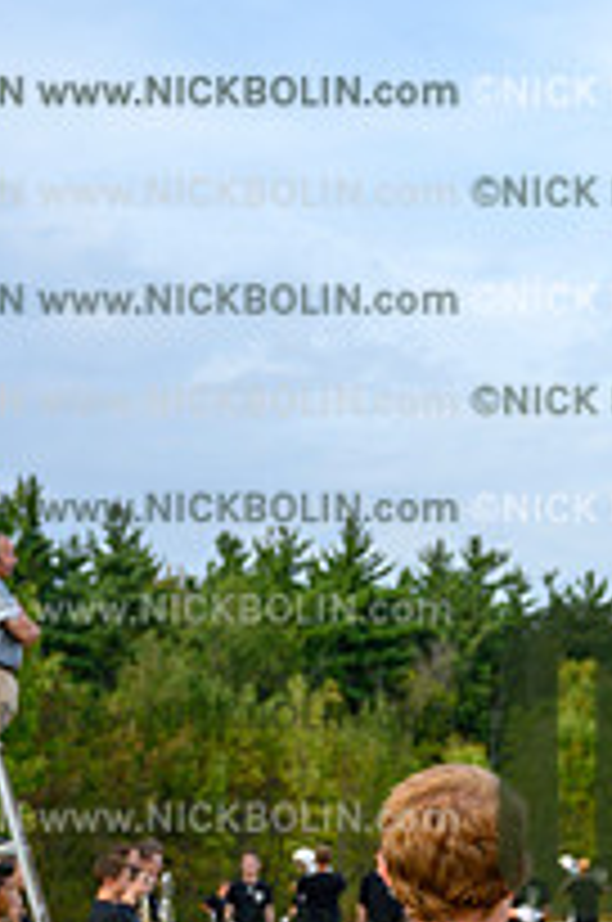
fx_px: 1740
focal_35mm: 68
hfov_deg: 18.4
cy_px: 819
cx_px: 814
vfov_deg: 28.6
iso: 200
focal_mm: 24
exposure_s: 1/800
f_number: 4.5
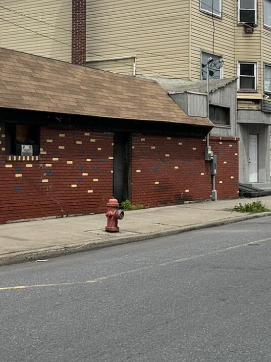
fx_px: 699
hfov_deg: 21.9
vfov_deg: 28.9
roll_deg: +0.5
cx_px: 145
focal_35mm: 67
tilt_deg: +2.8
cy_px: 140
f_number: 1.78
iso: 80
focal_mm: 6.86
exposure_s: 1/7576
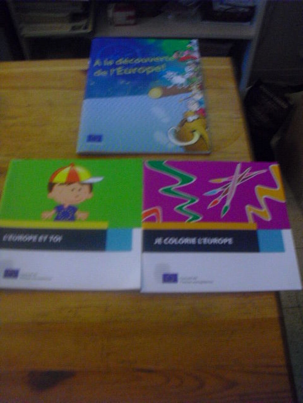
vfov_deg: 51.4
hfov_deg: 39.7
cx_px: 152
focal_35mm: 36
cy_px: 202
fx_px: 420
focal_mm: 6.3
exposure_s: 1/8
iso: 800
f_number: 3.1
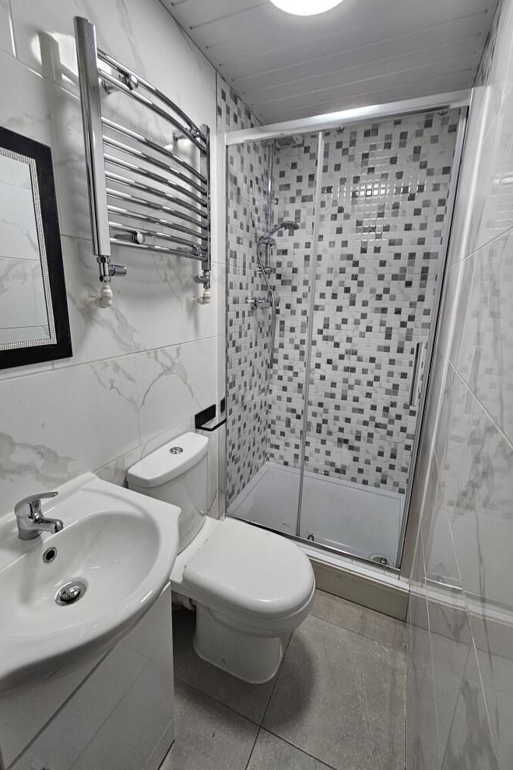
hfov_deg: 81.2
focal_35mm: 14
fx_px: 299
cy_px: 373
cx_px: 259
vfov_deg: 104.2
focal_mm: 2.2
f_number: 2.2
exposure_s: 1/50
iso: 64
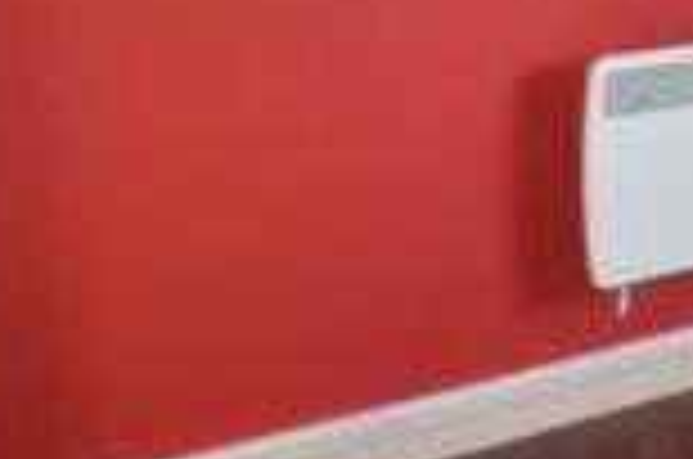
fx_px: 1229
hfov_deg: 20.8
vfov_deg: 18.9
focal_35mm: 64
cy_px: -200
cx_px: 1267
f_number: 5.6
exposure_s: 1/60
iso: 800
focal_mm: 10
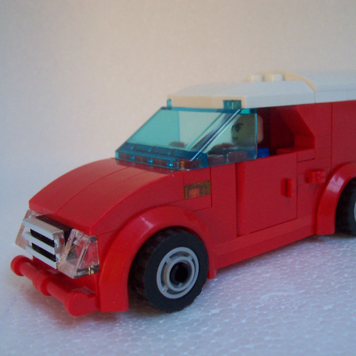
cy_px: 179
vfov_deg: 38.3
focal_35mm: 44
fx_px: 512
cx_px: 211
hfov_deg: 38.2
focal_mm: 5.6
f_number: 2.8
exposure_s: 1/20
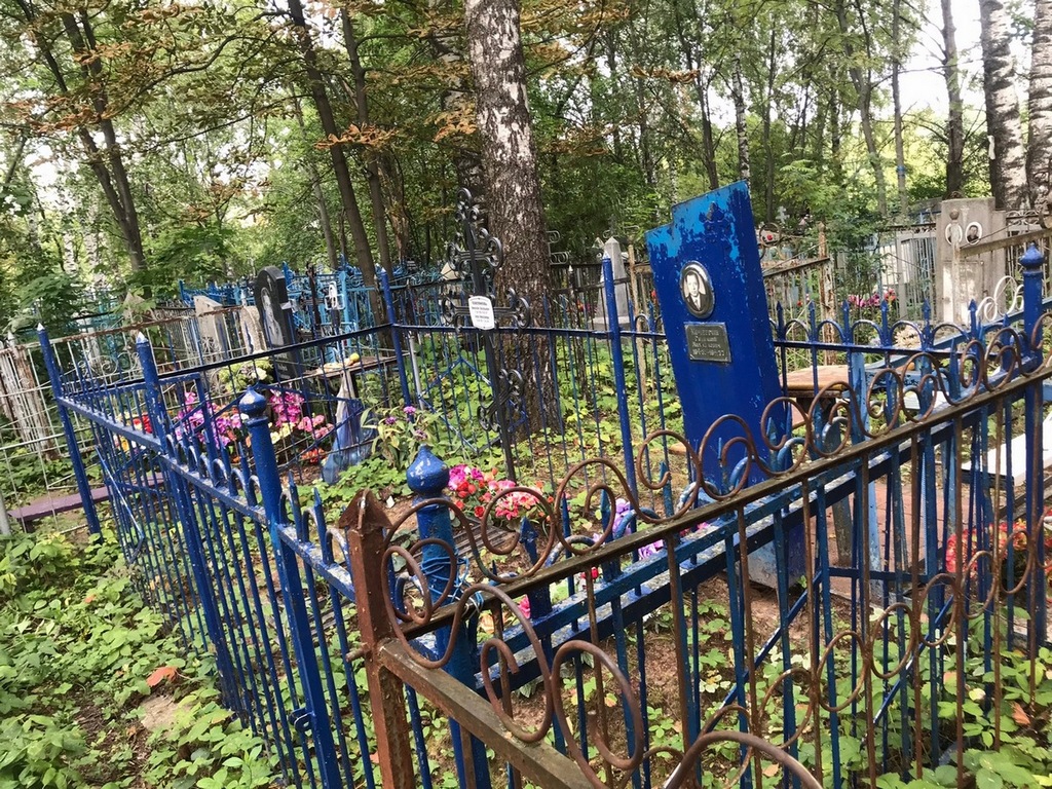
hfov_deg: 63.4
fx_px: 851
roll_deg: +9.6
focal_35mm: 28
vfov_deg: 49.7
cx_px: 526
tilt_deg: -11.3
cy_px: 394
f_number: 1.8
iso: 40
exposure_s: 1/100
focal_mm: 3.99
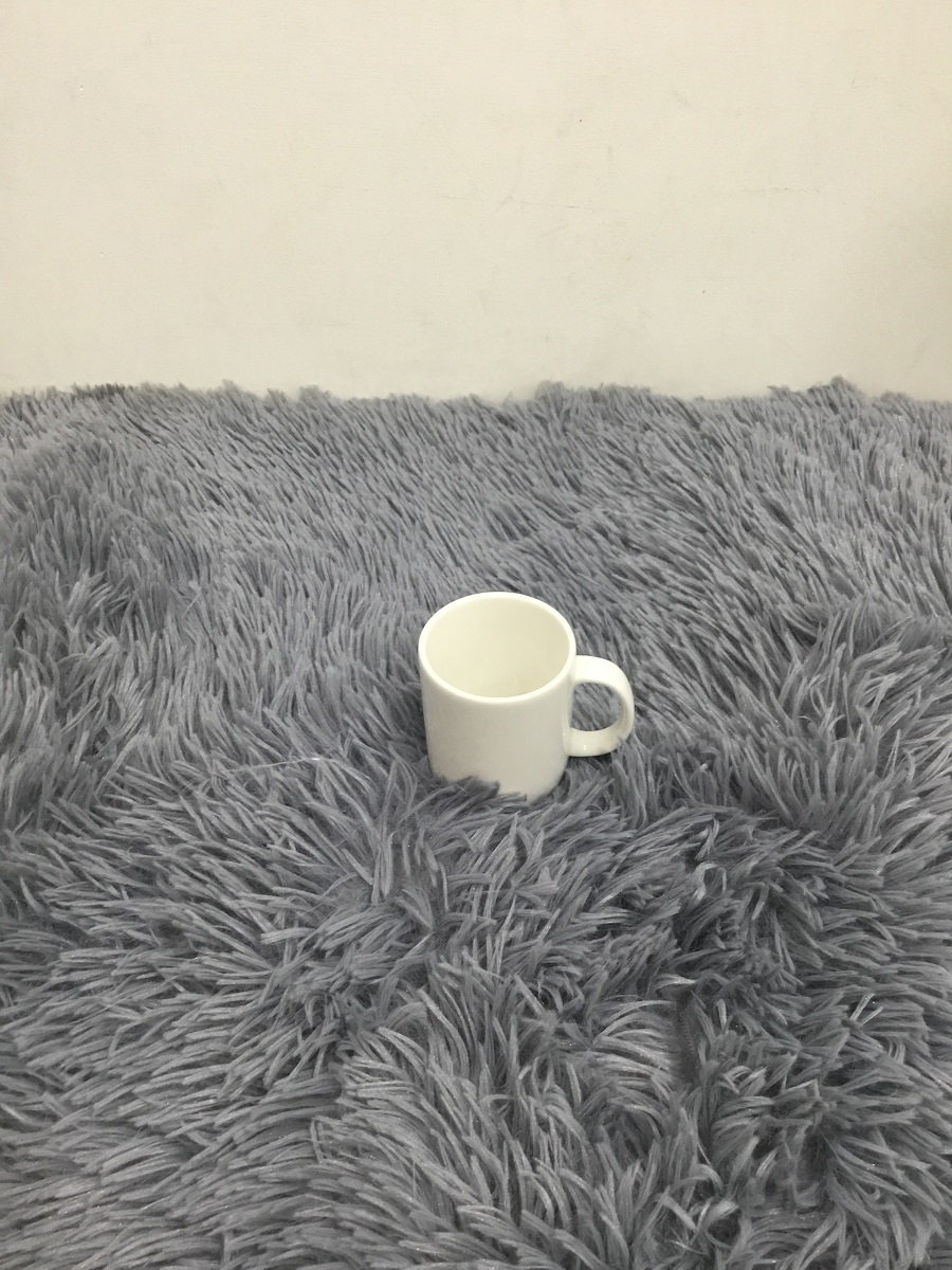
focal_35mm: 31
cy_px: 635
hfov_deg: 45.4
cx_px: 476
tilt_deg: -42.8
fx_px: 1137
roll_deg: +2.2
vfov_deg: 58.4
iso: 125
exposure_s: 1/33
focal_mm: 3.3
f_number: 2.4
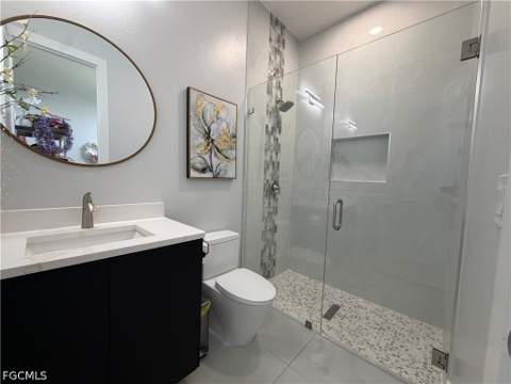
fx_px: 207
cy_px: 192
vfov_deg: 85.7
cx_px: 256
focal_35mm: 14
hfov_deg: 102.1
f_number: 2.2
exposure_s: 1/120
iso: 320
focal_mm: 2.22
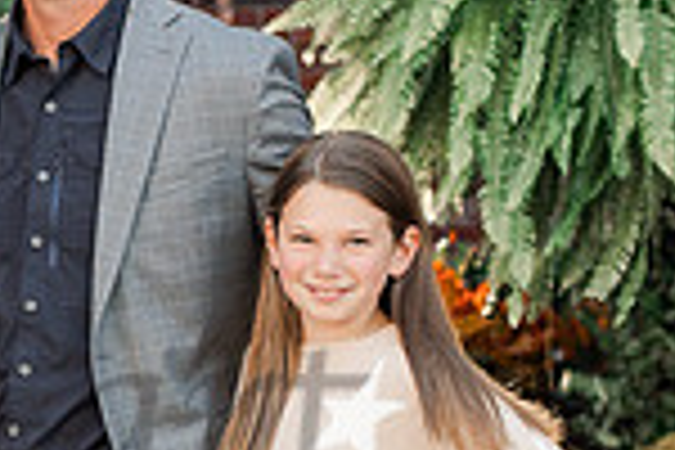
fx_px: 3750
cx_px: -140
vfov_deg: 6.8
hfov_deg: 10.1
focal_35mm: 200
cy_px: 434
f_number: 4
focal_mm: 50
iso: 400
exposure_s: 1/250
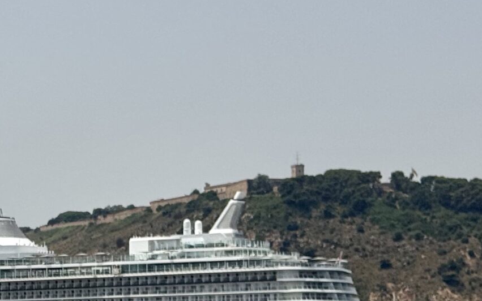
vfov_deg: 8.5
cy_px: 292
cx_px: -109
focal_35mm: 153
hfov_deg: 13.3
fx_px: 2010
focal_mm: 6.76
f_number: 1.78
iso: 64
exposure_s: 1/9009
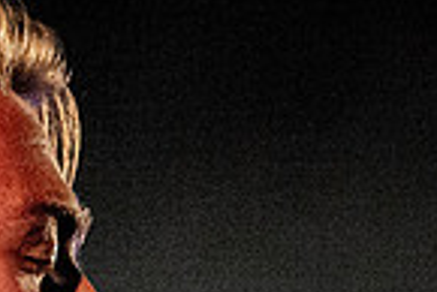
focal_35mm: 798
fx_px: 9696
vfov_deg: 1.7
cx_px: 48
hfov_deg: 2.6
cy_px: 340
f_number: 5.6
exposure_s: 1/800
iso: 6400
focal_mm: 200
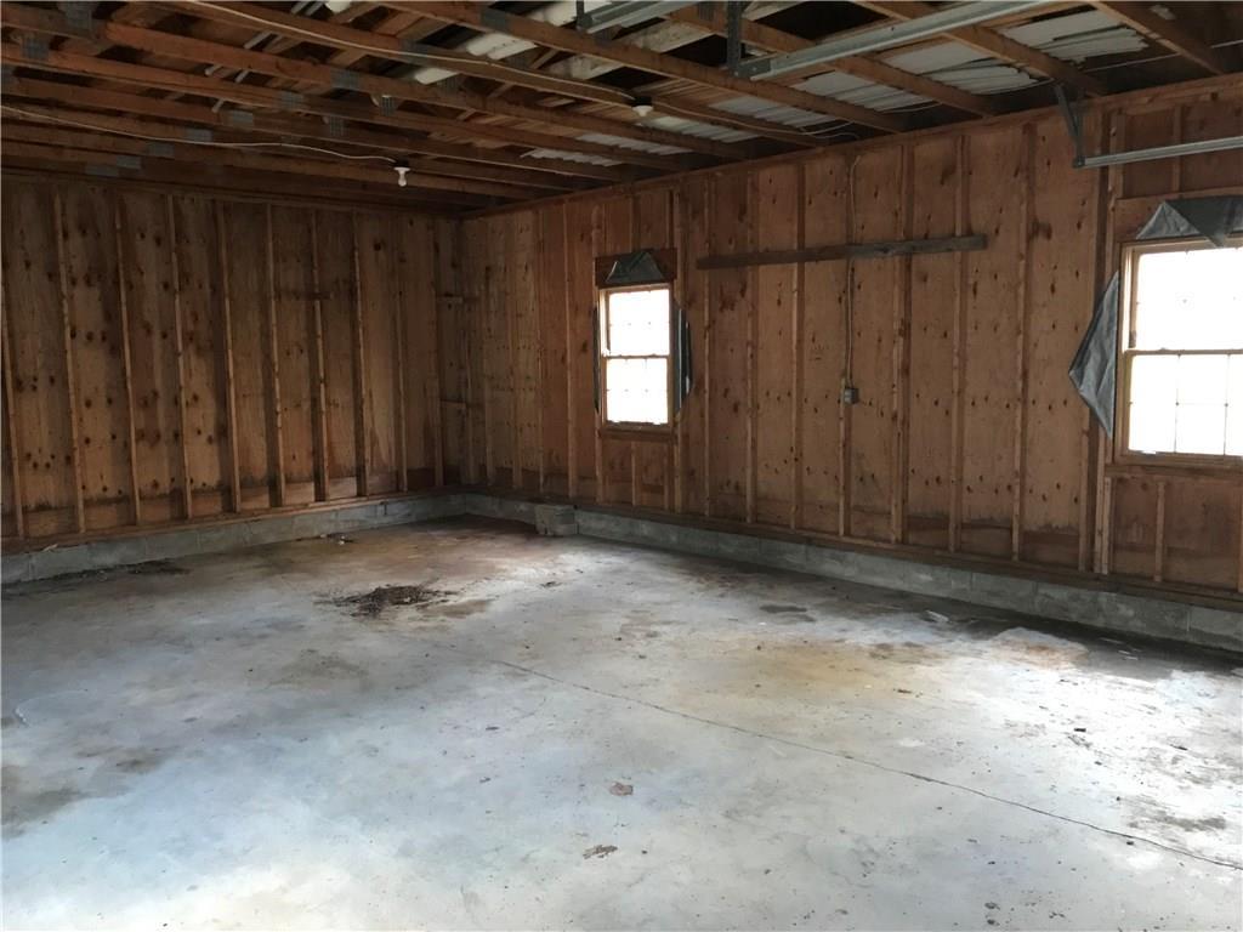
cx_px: 622
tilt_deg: -6.0
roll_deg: +1.5
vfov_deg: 49.7
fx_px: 1005
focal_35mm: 28
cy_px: 466
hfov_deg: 63.4
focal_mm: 3.99
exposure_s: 1/6
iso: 100
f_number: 1.8
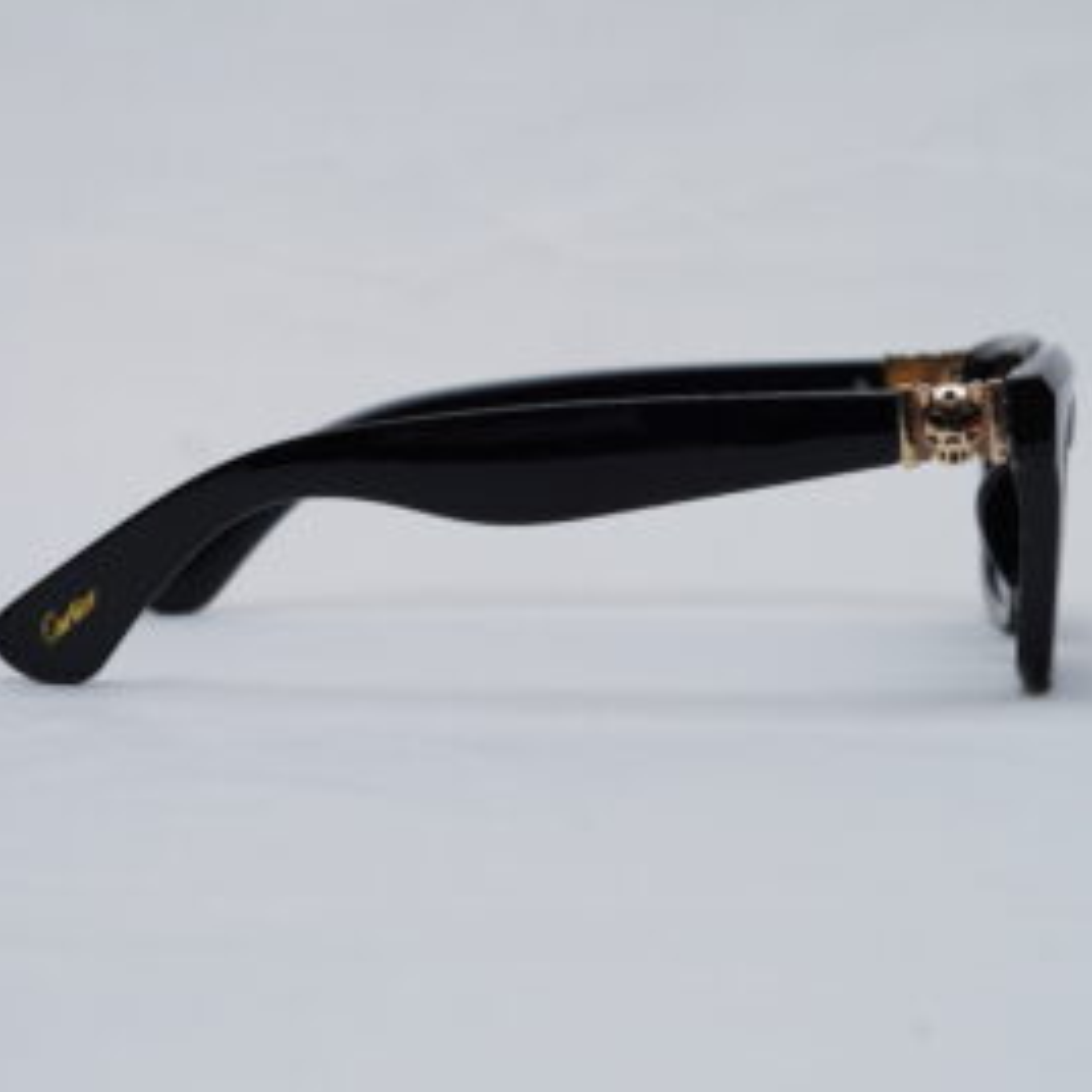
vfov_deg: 18.3
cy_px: 407
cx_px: 664
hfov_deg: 18.3
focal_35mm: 95
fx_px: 3391
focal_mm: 50
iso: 100
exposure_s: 1/160
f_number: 9
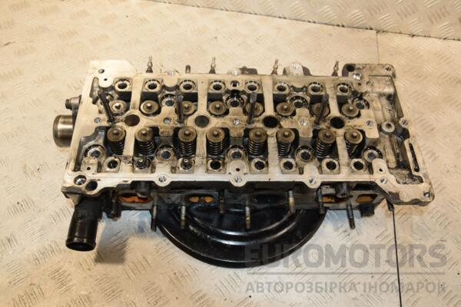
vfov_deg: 41.7
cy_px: 154
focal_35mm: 32
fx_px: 403
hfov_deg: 59.5
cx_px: 230
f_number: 5
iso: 800
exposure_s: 1/200
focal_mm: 21
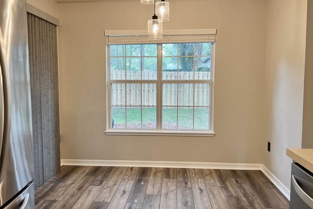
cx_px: 153
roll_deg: -0.2
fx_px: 278
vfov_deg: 41.1
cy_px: 102
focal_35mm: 32
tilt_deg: -5.7
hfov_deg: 58.7
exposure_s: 1/60
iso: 80
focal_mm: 5.7
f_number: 1.5
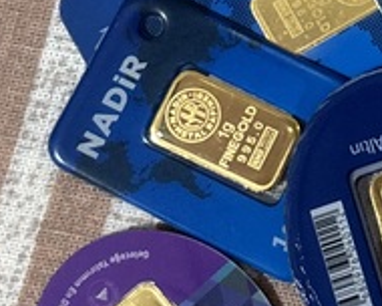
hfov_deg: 14.7
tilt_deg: -73.9
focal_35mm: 123
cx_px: 543
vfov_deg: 12.1
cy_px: -111
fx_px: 1391
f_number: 1.6
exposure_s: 1/50
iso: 250
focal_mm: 5.96
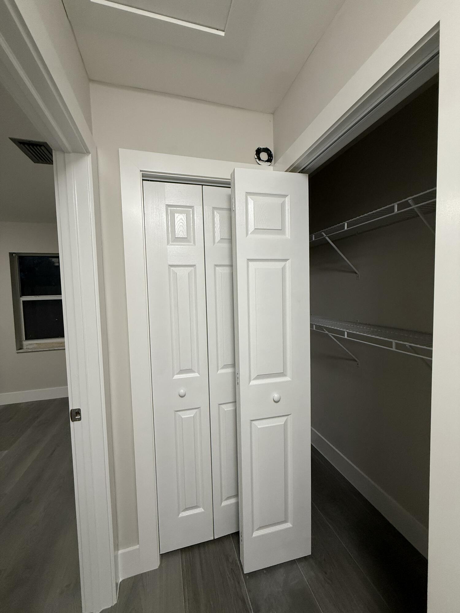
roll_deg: +1.2
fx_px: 248
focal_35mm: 14
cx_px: 230
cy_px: 306
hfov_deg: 85.7
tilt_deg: -3.1
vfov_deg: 102.1
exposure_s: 1/120
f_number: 2.2
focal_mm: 2.22
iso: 320
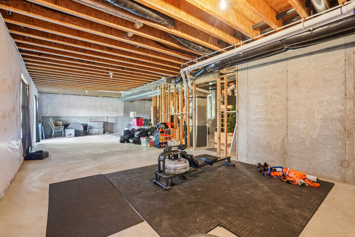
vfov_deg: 73.7
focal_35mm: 16
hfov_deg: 96.7
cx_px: 178
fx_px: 158
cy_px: 118
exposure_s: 1.6
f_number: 8
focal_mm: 16
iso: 400
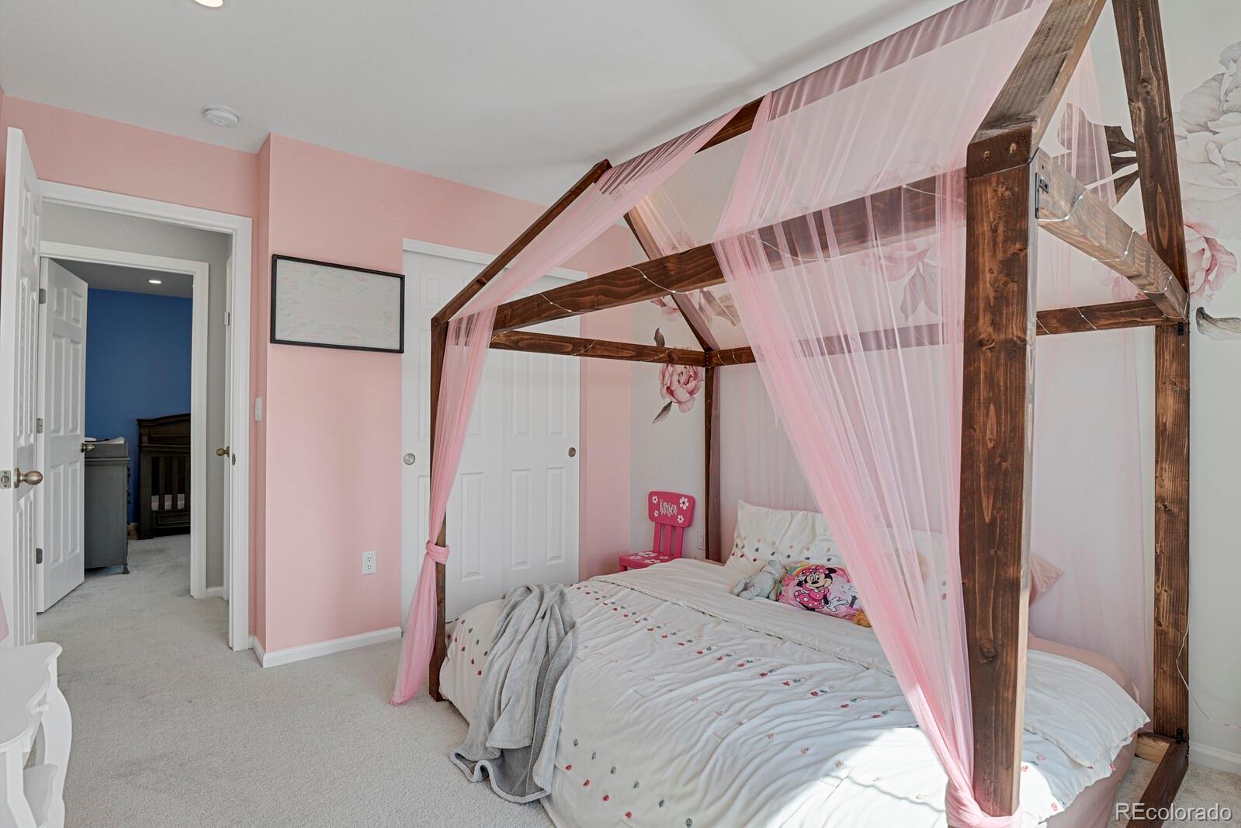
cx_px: 620
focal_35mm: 17
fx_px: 586
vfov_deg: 70.4
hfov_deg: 93.3
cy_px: 414
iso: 250
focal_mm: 17
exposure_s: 1/5
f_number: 8
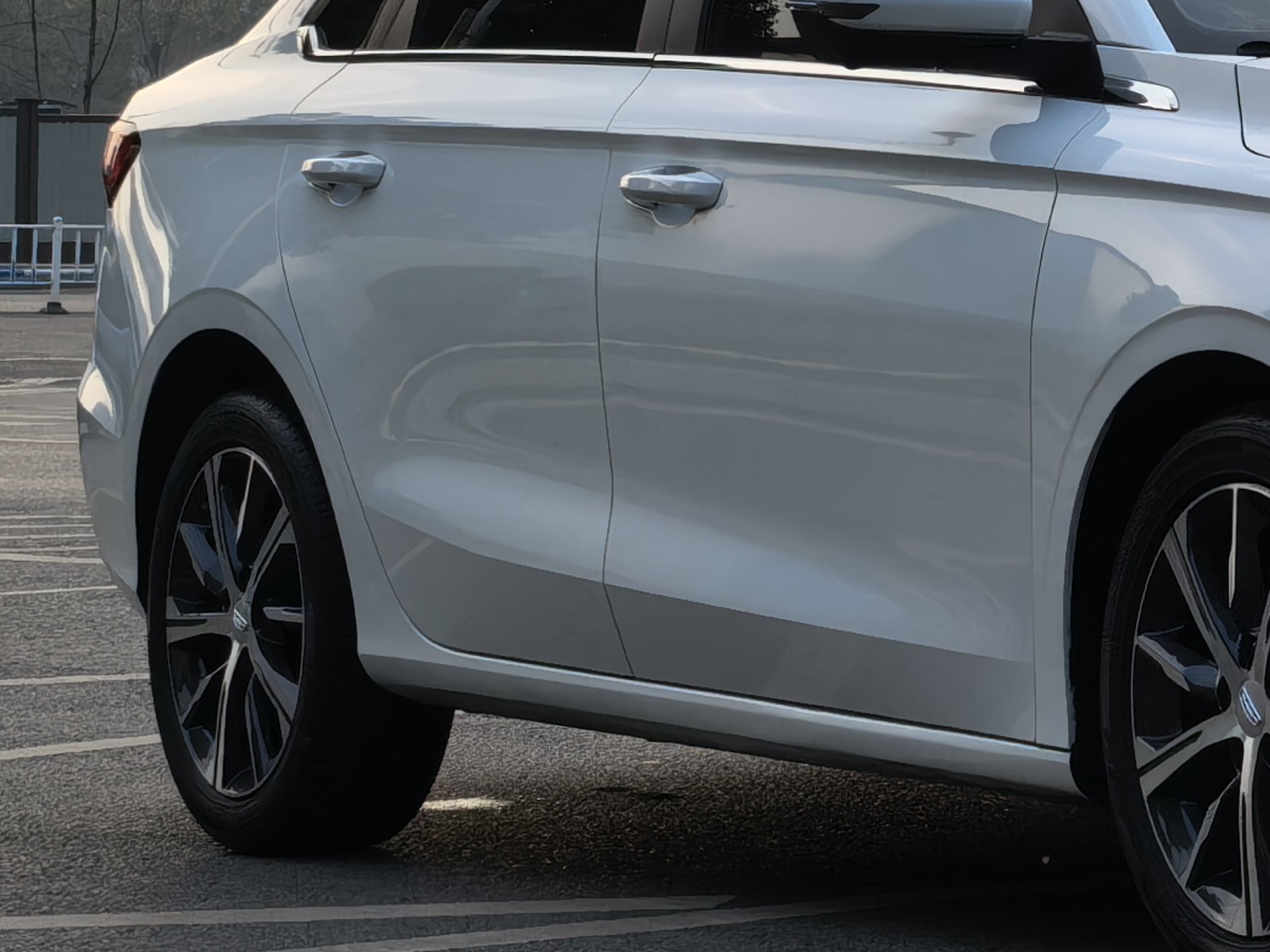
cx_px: 1459
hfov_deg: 10.3
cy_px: -65
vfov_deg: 7.8
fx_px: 6934
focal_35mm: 189
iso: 125
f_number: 2
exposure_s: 1/4082
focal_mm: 6.98
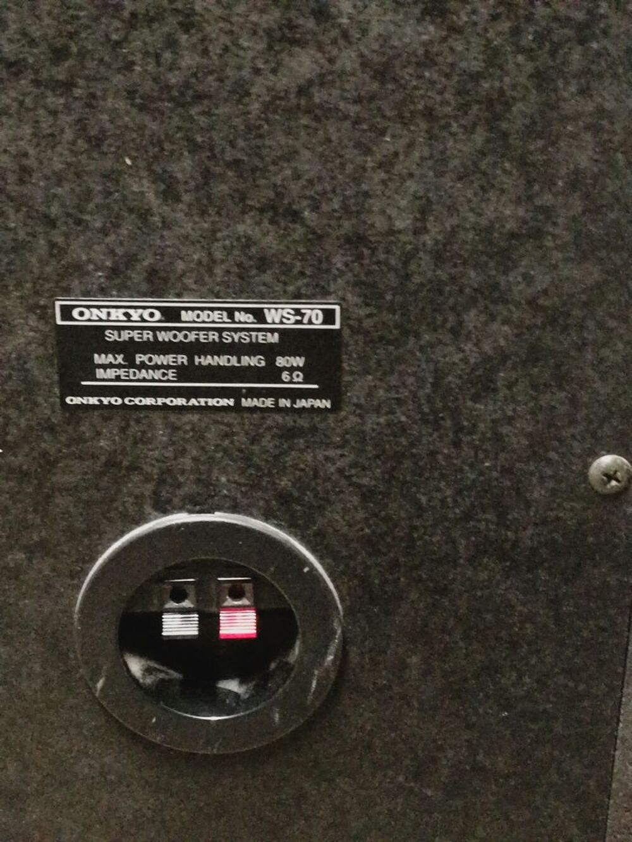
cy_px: 421
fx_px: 1241
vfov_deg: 37.5
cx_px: 316
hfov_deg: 28.6
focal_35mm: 51
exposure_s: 1/6.67
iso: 800
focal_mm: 3.95
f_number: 2.2
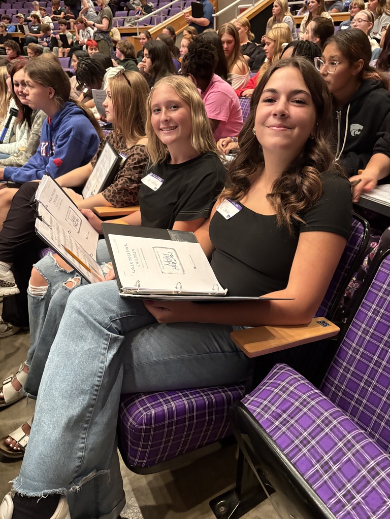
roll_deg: +0.2
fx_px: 391
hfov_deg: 53.1
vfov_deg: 67.3
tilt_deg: -23.9
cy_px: 260
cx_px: 195
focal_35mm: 26
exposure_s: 1/40
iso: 500
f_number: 1.6
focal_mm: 5.96
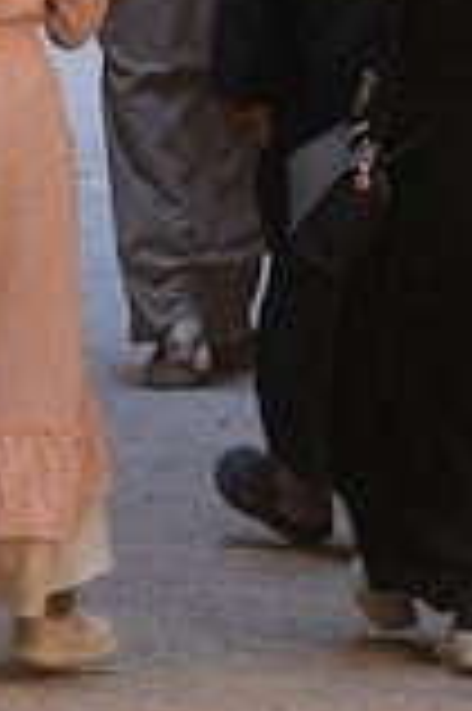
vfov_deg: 4.4
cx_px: -254
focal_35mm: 454
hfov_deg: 3.0
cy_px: -1292
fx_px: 8948
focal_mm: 70
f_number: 9
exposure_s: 1/50
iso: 250
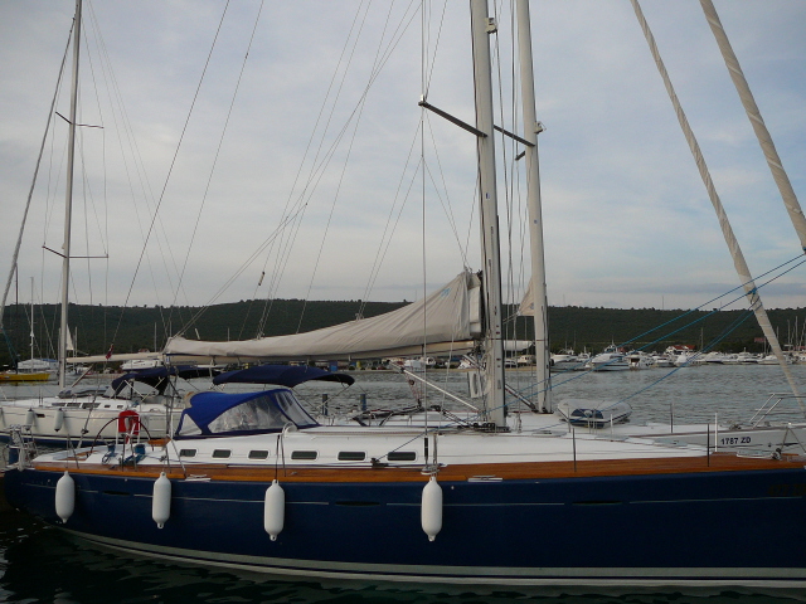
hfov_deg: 52.6
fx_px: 815
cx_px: 403
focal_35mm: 35
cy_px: 302
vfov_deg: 40.7
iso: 80
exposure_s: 1/800
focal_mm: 5.2
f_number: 2.8
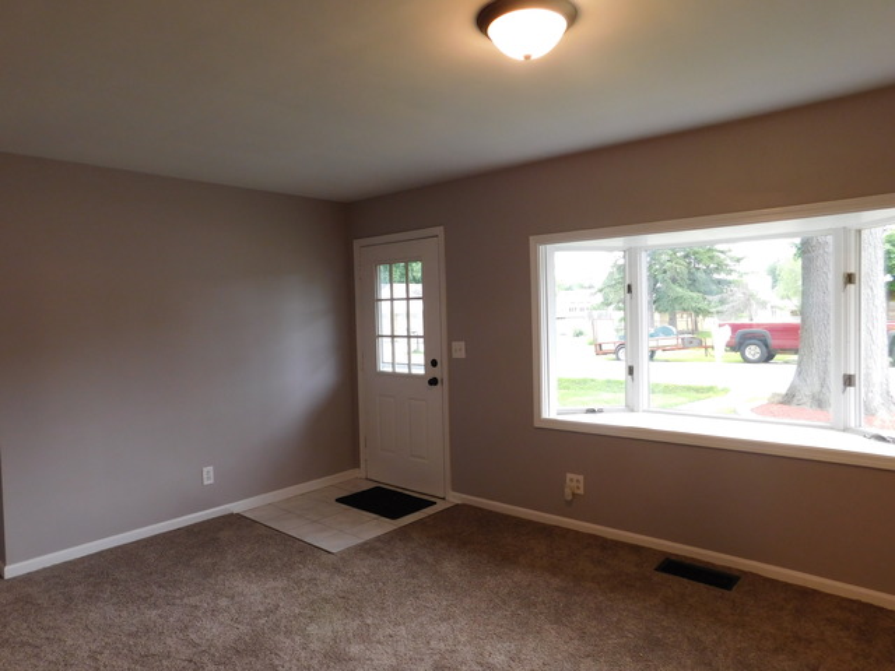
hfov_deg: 73.9
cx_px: 448
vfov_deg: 58.9
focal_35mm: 23
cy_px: 336
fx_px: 595
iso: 125
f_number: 3
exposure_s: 1/30
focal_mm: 4
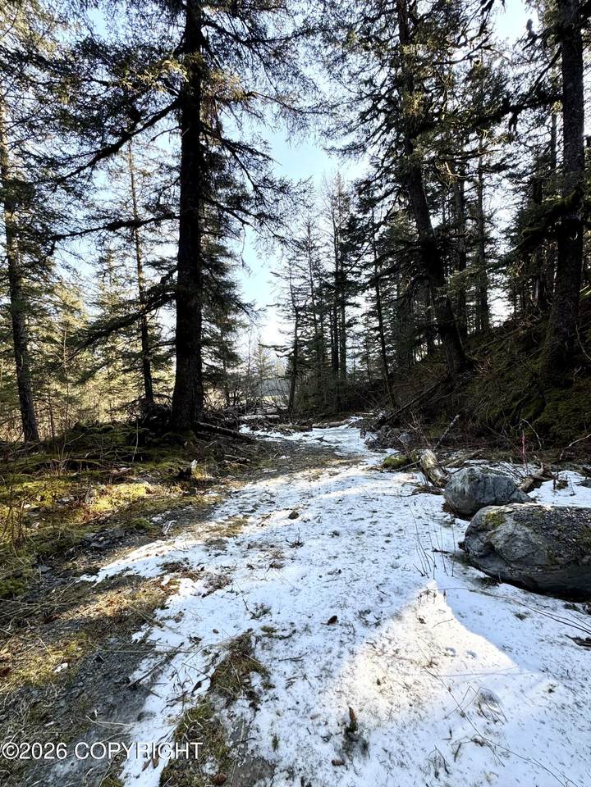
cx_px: 296
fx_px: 319
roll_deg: +3.8
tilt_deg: -2.5
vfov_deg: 102.1
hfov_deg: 85.7
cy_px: 394
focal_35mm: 14
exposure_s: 1/223
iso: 40
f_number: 2.2
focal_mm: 2.22
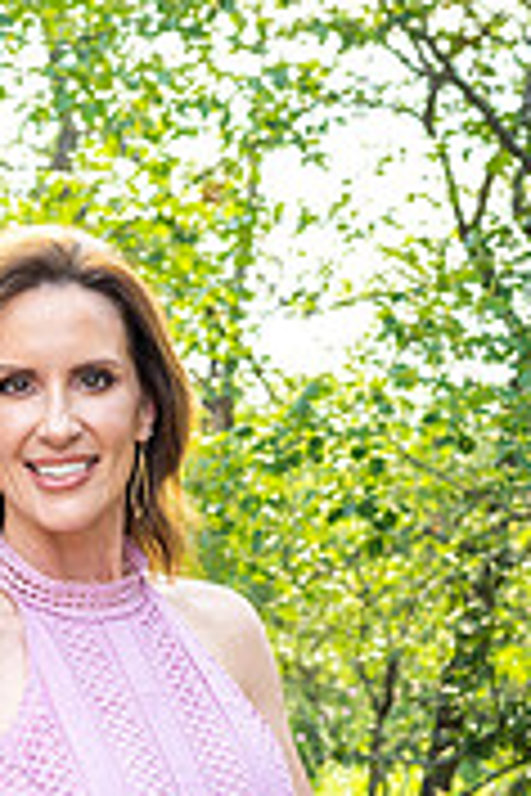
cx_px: -99
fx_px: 1969
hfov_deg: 14.9
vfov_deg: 22.7
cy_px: 576
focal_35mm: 89
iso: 320
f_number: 4
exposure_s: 1/200
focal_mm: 35
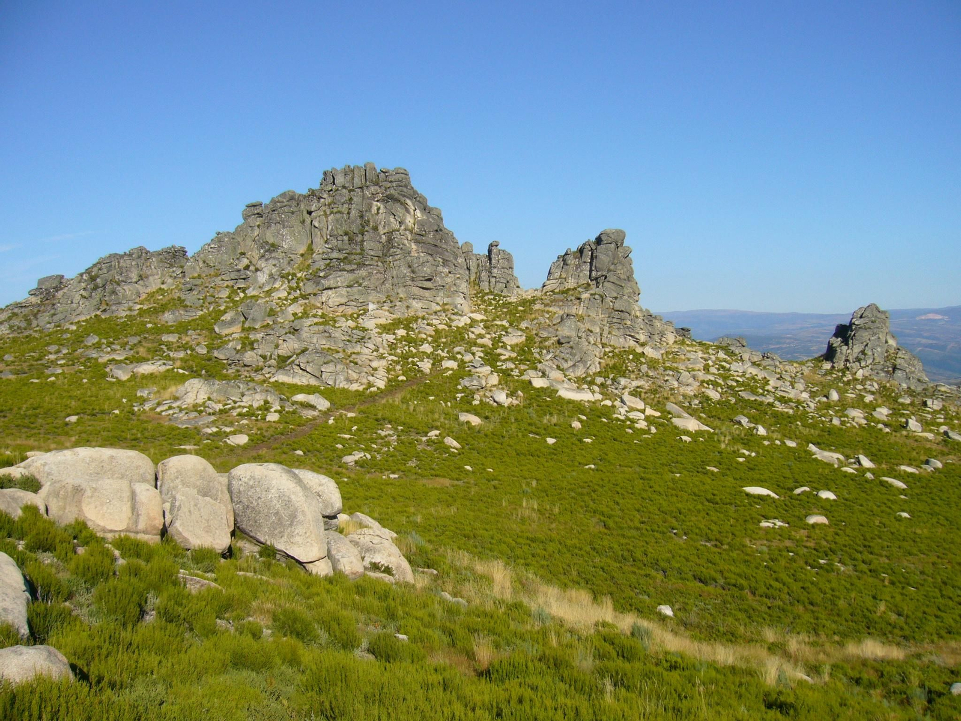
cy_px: 360
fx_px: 972
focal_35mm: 35
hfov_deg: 52.6
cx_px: 480
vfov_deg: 40.7
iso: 80
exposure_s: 1/500
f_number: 5.6
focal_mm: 5.8
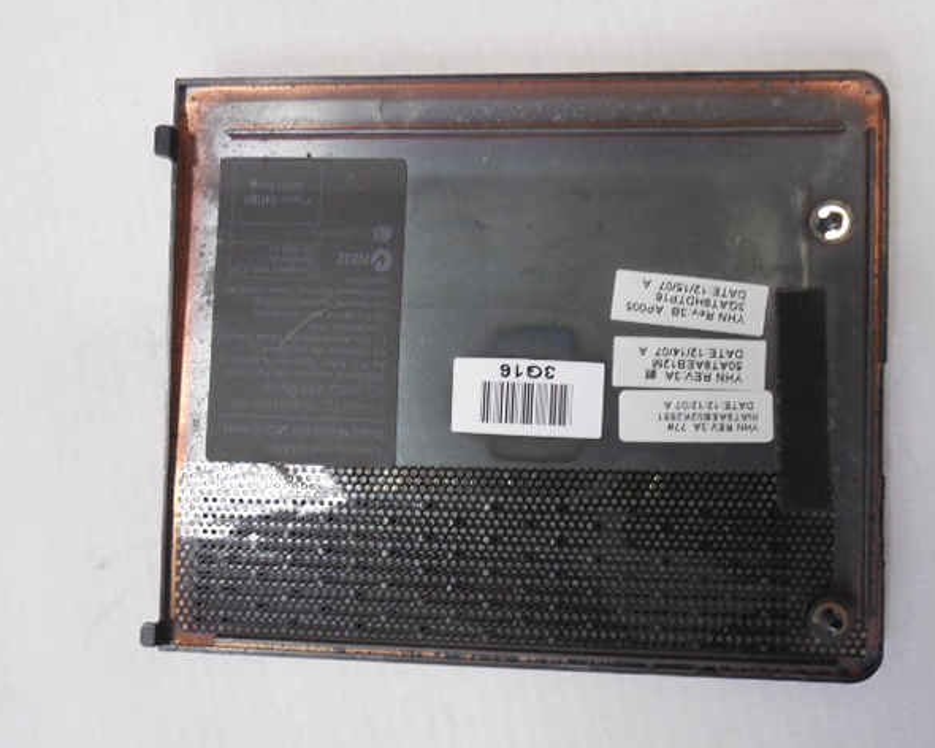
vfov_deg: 41.2
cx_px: 472
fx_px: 996
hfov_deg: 50.3
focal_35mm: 36
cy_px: 372
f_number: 3.9
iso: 800
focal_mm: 6
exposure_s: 1/50
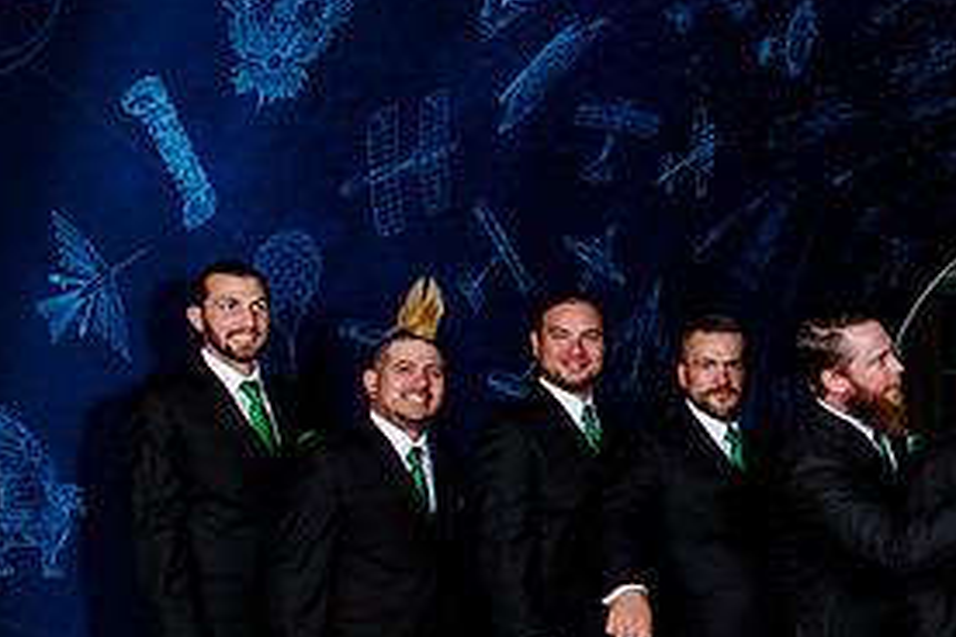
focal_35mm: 61
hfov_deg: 28.9
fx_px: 1620
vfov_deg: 22.0
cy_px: 511
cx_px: 1120
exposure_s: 1/160
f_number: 6.3
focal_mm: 24
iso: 640
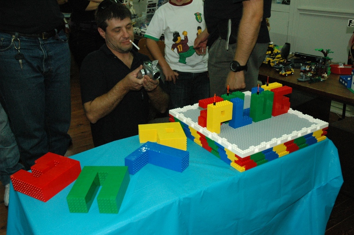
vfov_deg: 35.4
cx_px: 177
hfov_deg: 51.3
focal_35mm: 38
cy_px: 118
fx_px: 368
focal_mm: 25
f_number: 5
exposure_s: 1/60
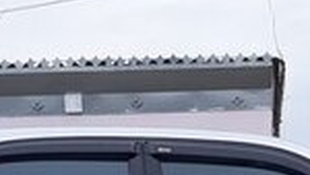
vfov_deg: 8.8
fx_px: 1062
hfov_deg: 16.6
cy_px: 388
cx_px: 198
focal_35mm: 129
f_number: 1.7
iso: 40
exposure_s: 1/336
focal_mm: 3.71
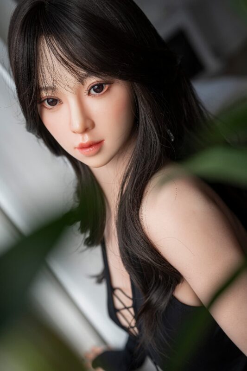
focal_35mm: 50
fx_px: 515
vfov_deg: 39.6
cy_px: 186
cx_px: 124
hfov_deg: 27.0
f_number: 3.2
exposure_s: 1/640
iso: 100
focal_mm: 50
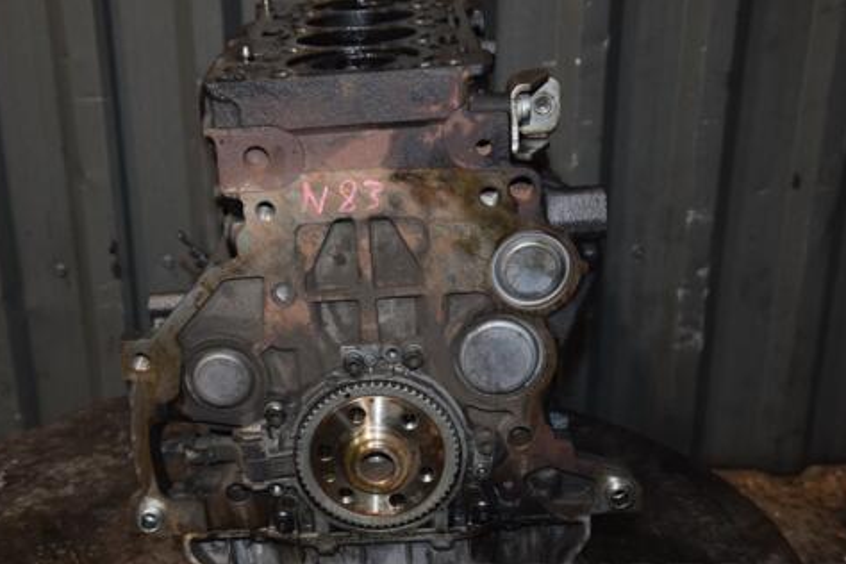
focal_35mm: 57
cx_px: 343
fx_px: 1339
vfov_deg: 23.7
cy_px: 353
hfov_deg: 34.9
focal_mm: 30
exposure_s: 1/60
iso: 800
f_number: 5
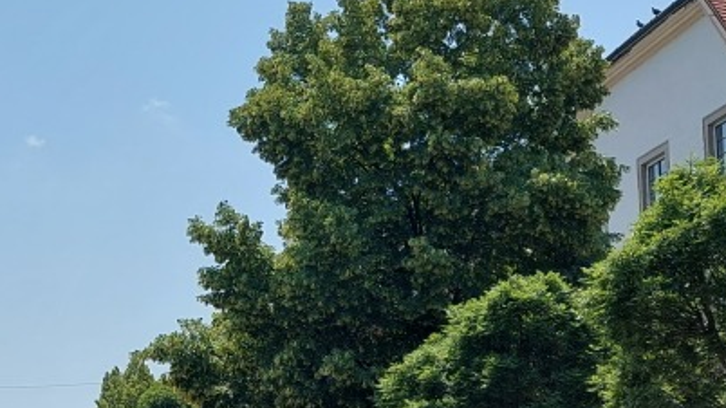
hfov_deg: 25.5
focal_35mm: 78
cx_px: -45
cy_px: 392
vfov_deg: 15.2
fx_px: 1501
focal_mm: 5.23
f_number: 1.8
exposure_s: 1/2245
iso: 40
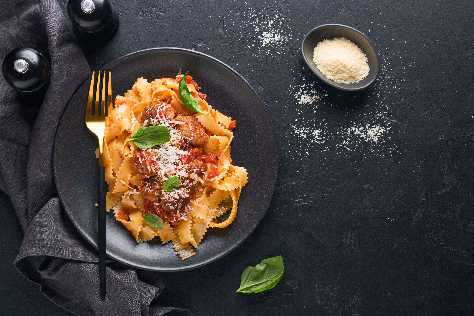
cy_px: 158
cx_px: 237
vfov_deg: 15.2
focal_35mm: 90
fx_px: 1185
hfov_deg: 22.6
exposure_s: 1/160
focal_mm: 60
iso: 160
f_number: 9
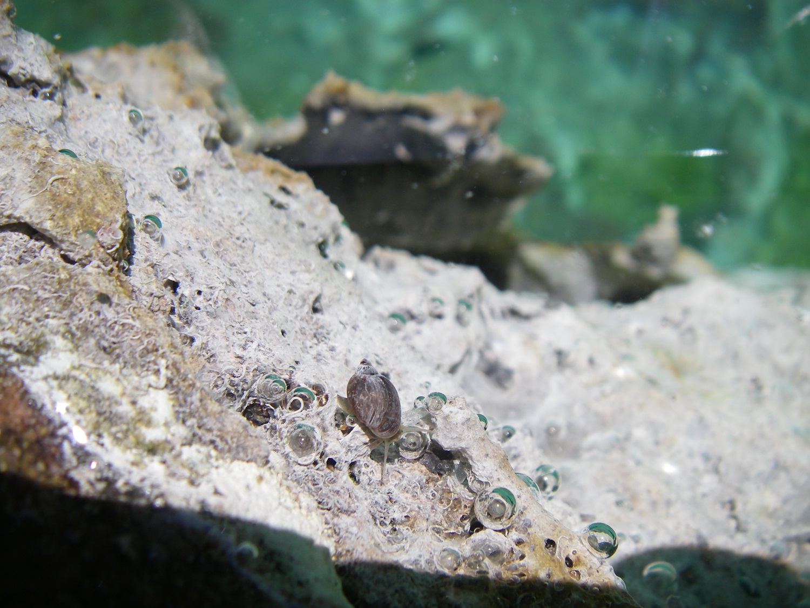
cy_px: 304
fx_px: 889
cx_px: 405
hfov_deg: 49.0
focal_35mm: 38
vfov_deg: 37.7
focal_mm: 6.3
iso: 64
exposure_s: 1/500
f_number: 3.3
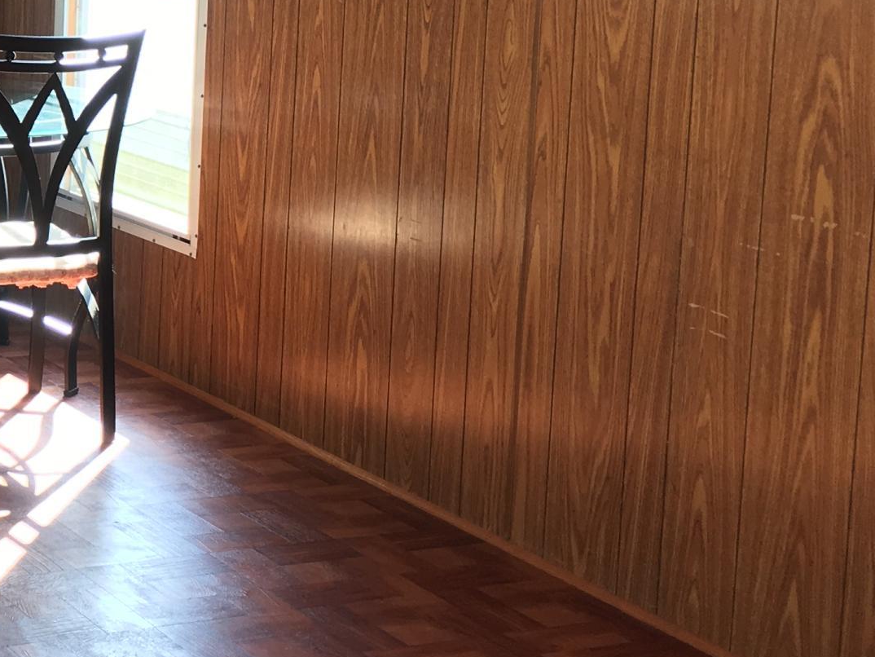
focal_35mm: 81
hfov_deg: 21.7
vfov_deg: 18.0
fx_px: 2048
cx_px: -275
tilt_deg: -7.0
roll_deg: -0.5
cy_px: 86
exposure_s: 1/40
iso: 25
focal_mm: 4.15
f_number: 2.2
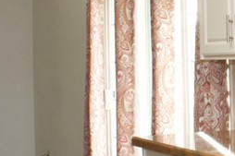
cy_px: 89
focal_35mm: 109
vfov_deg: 12.5
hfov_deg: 16.6
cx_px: 377
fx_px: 711
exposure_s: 1/13
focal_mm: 18
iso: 1600
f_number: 22
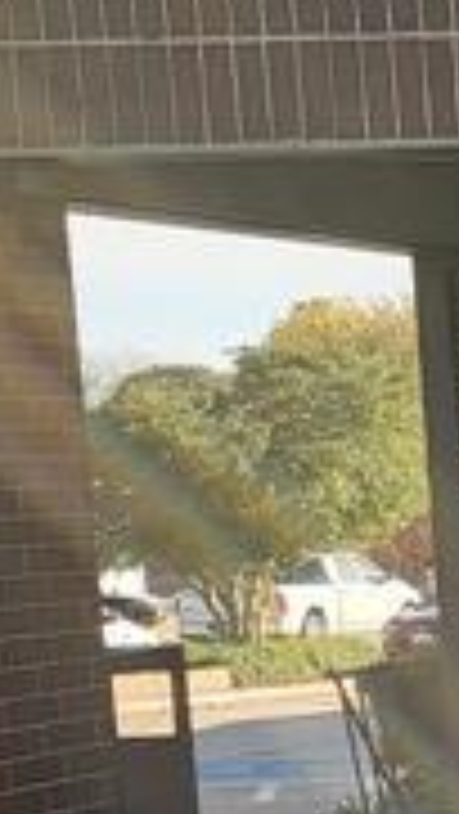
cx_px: 1714
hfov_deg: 6.8
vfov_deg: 14.3
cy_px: 760
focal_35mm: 148
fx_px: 3198
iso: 16
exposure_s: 1/257
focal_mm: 6.7
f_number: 1.8
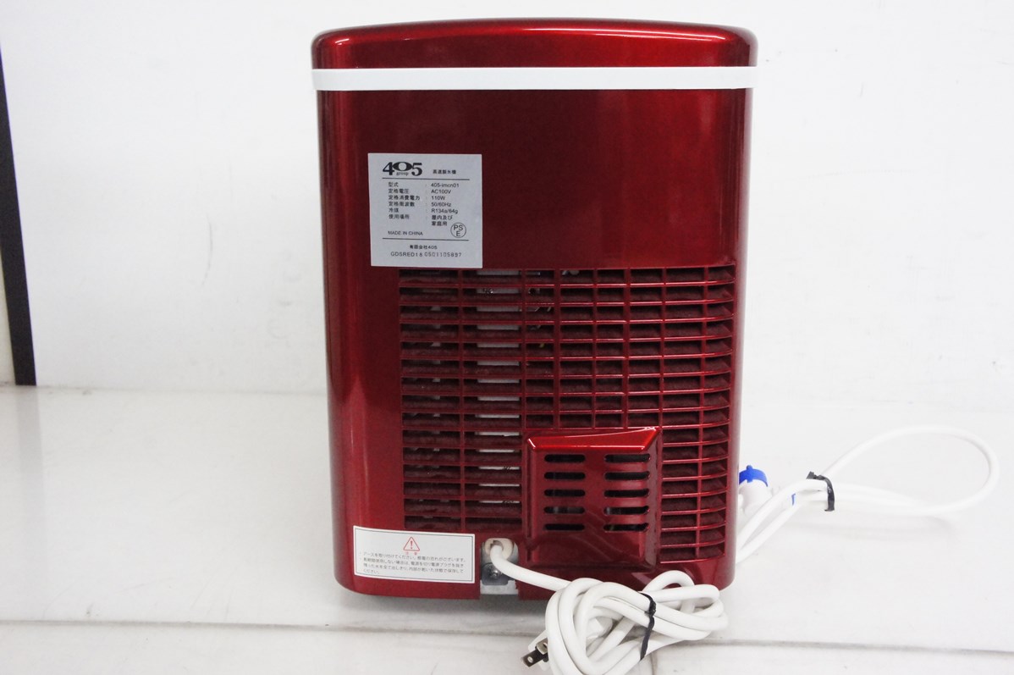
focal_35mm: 40
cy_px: 338
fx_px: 1140
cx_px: 507
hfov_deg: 48.0
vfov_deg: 33.0
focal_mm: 27
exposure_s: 1/50
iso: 6400
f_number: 10
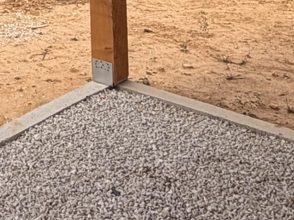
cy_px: -219
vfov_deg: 15.1
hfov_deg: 22.9
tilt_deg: +3.8
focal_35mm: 79
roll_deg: +1.3
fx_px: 671
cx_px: -49
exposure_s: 1/1235
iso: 20
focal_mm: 2.22
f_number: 2.2
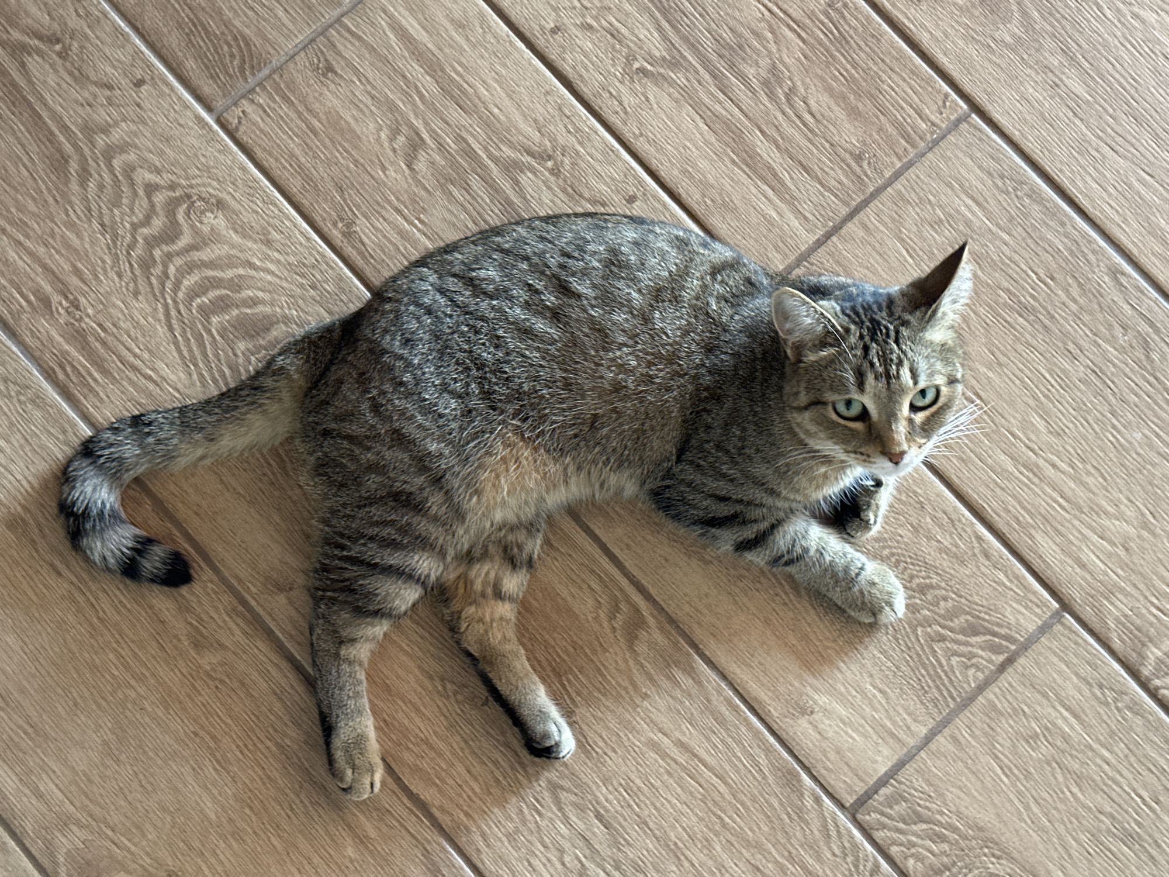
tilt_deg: -78.5
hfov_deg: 39.7
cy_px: 438
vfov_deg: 30.3
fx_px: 1621
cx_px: 584
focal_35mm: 48
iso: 400
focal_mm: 6.86
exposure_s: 1/40
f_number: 1.78
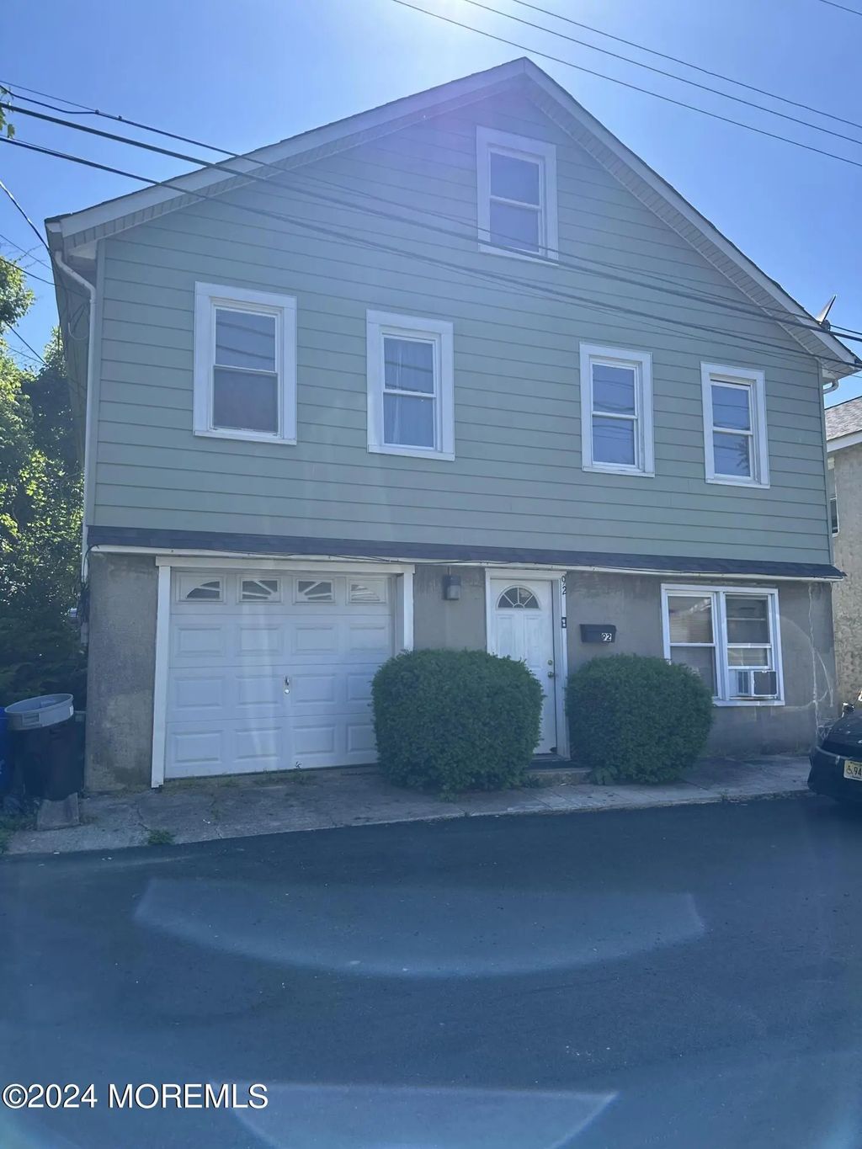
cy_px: 574
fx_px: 797
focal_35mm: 24
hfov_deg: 56.8
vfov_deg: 71.6
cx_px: 431
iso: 80
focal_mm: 6.86
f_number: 1.78
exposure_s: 1/2525
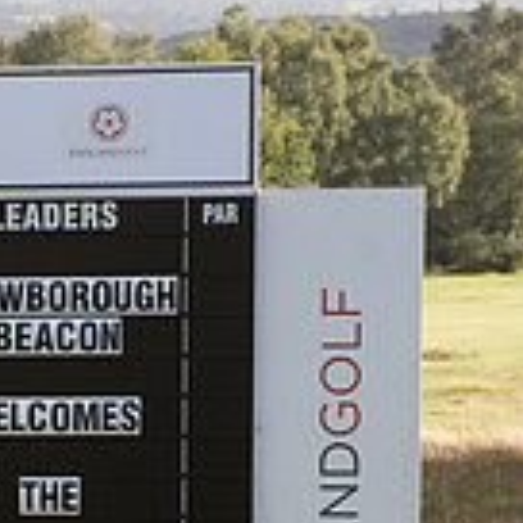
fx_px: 5214
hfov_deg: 5.6
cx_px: -699
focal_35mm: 305
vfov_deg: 5.7
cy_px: 705
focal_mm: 70
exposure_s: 1/400
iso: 400
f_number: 6.3
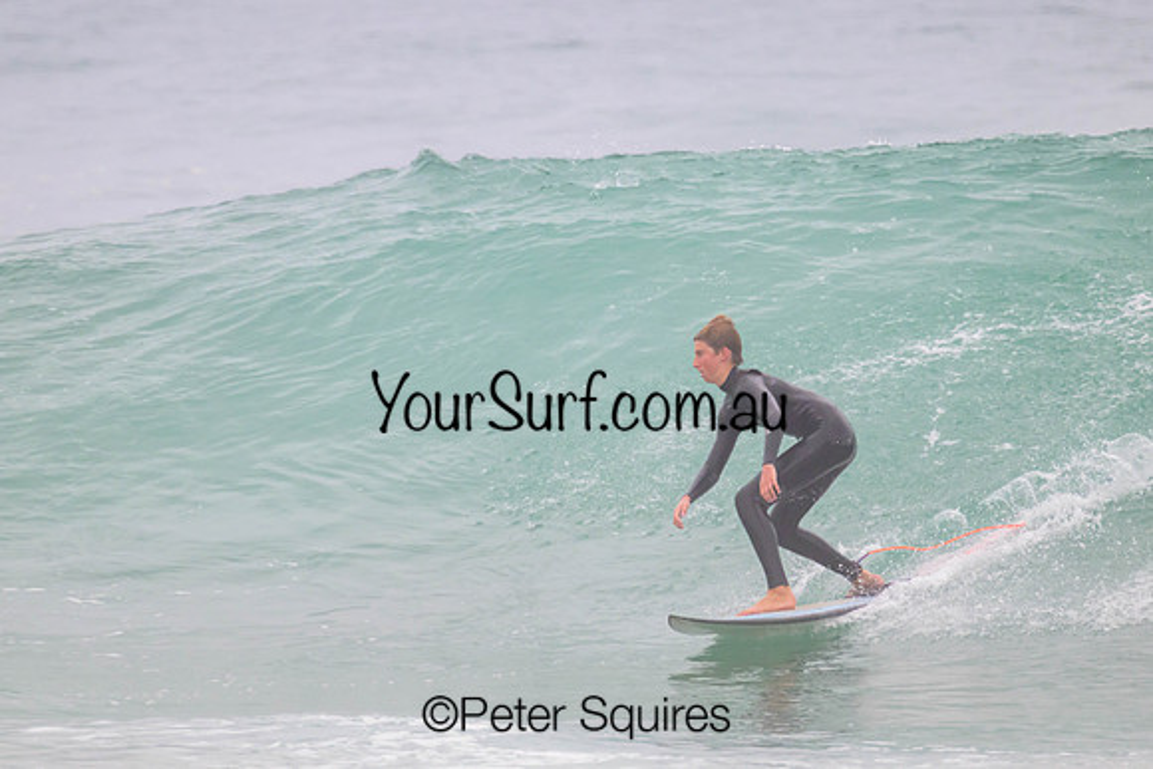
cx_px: 640
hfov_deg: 2.2
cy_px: 316
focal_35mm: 943
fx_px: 30217
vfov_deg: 1.5
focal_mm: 800
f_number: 11
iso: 1400
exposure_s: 1/2000
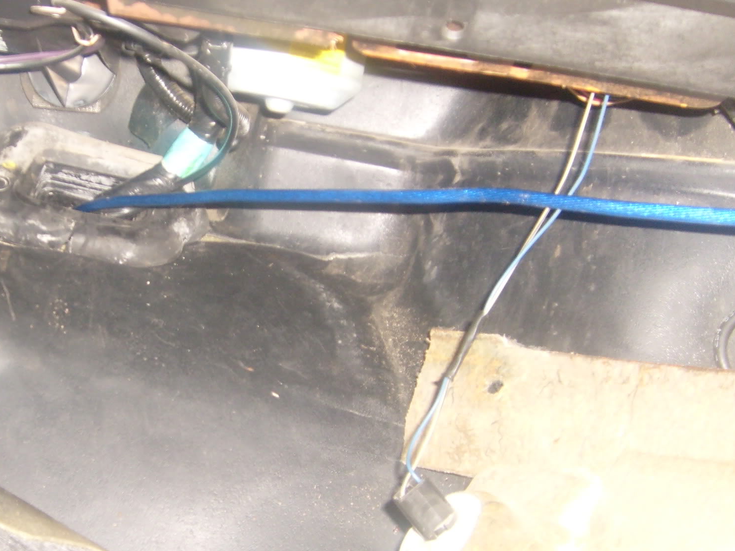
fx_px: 1210
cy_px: 310
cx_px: 172
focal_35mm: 57
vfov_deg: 25.6
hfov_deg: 33.0
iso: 80
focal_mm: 5.8
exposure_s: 1/45
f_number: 2.8
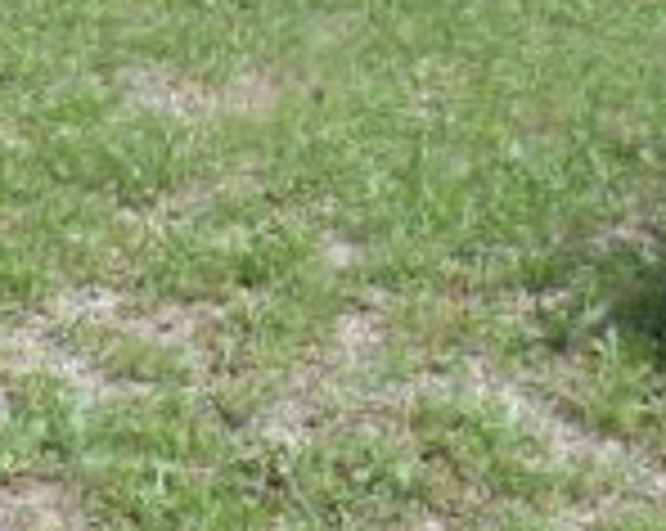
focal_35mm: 129
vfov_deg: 11.6
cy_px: -200
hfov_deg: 14.2
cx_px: -236
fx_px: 2539
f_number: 4.2
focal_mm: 6.8
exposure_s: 1/400
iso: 80
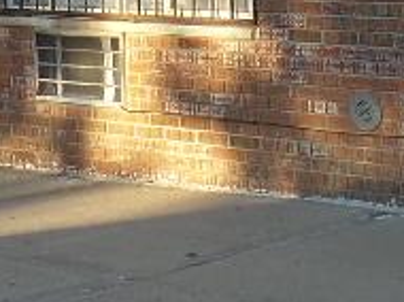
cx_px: 168
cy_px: -396
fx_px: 1445
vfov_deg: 10.5
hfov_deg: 15.9
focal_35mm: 124
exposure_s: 1/320
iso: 100
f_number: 3.5
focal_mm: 4.1
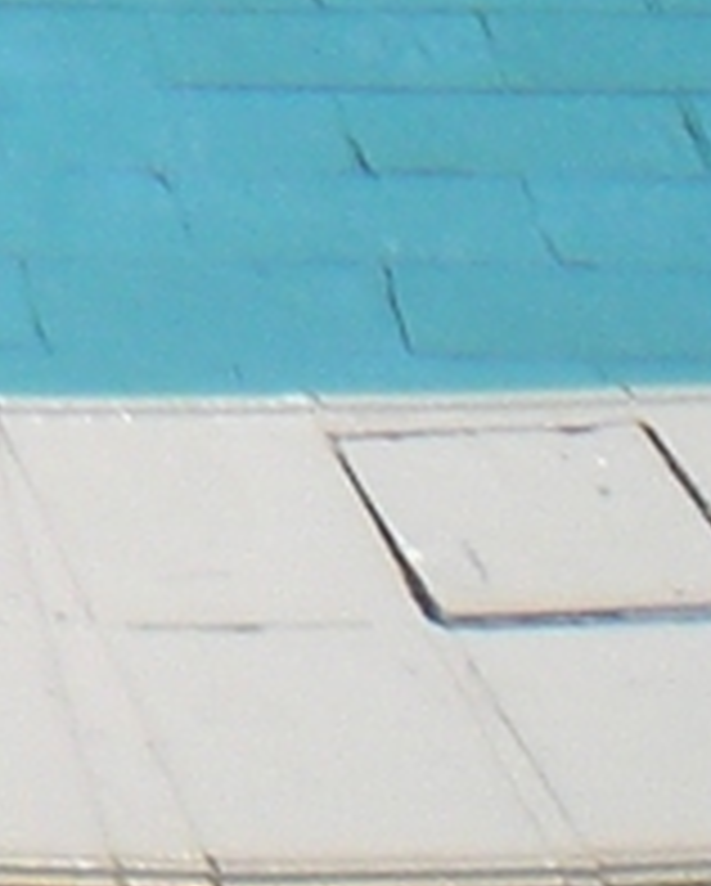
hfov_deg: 4.6
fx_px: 7905
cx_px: -2498
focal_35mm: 301
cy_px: -1732
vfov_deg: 6.0
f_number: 4.4
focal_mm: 6.3
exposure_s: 1/800
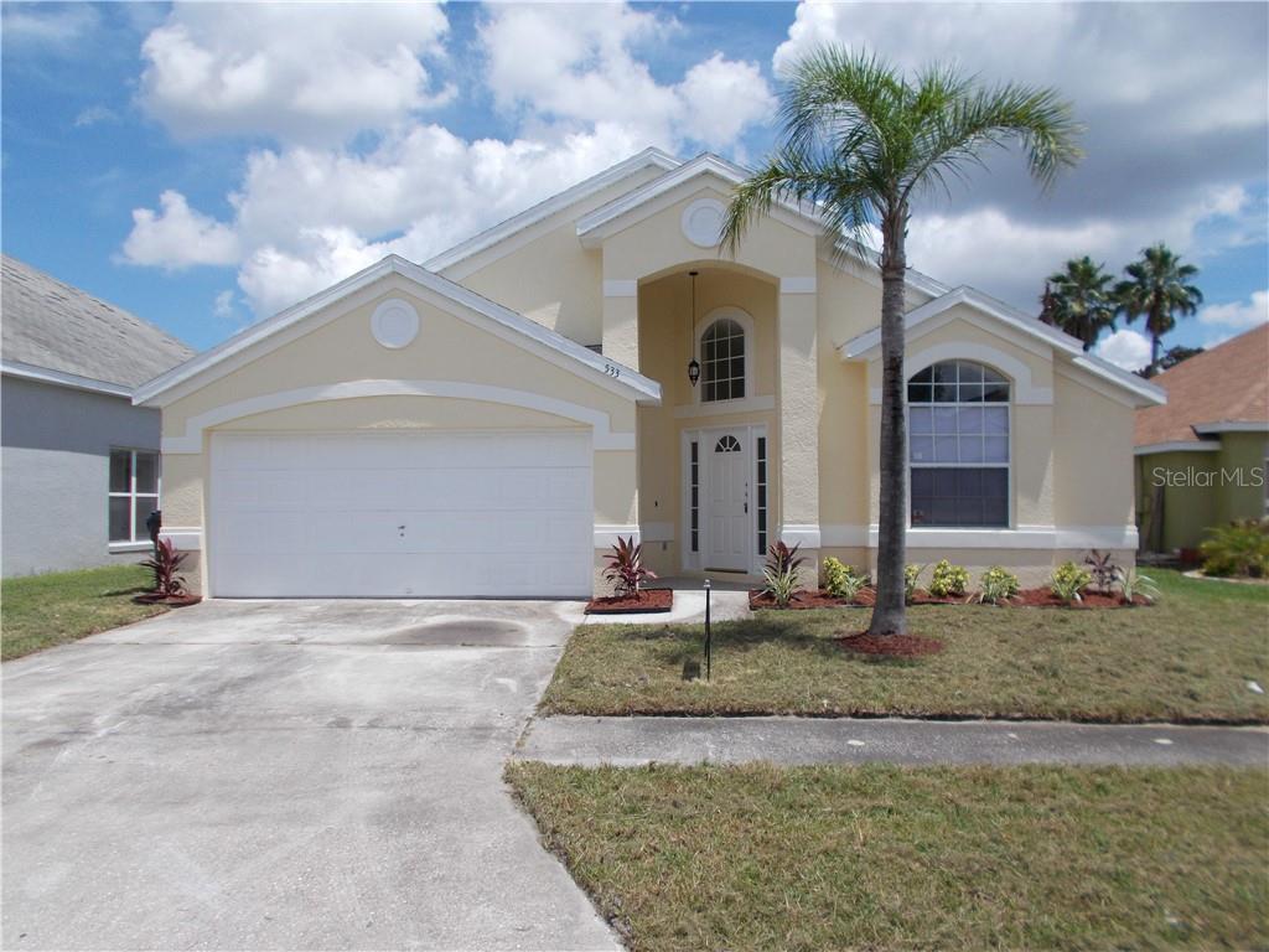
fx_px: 953
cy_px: 476
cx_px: 634
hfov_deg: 67.3
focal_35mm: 26
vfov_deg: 53.1
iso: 80
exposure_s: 1/250
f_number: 8
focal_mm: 4.6
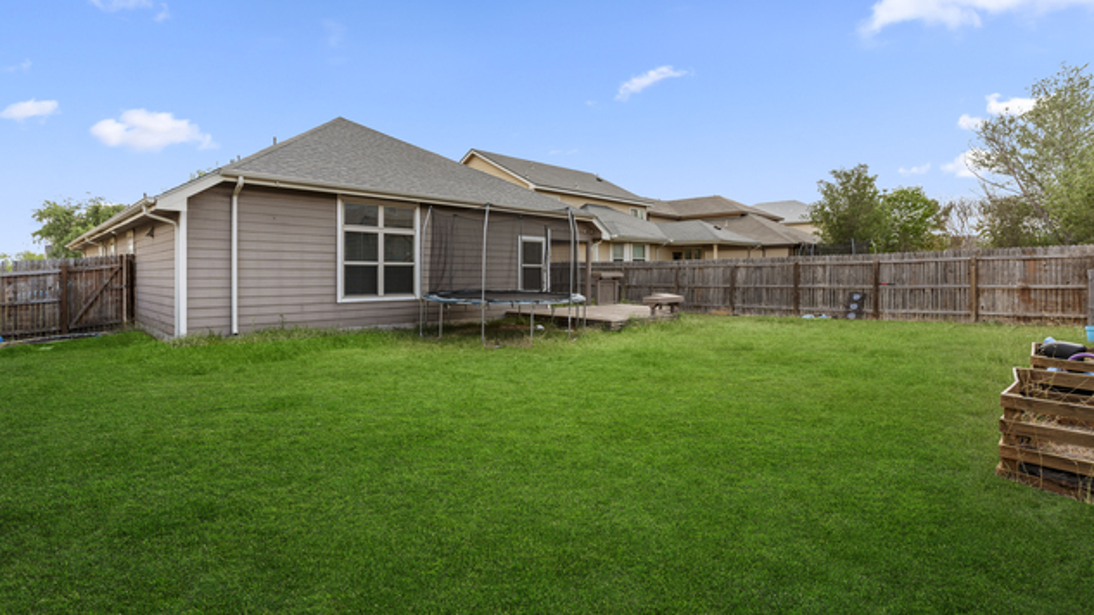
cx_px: 551
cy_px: 274
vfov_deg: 60.9
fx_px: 522
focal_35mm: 18
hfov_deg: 92.7
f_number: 8
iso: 100
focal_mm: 17
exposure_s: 1/40
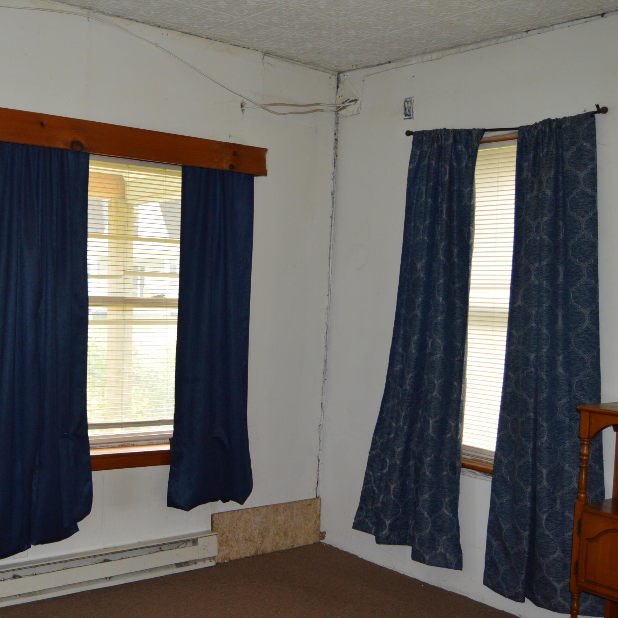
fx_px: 788
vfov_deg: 42.8
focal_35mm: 39
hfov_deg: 42.2
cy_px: 316
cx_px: 196
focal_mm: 18
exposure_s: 1/80
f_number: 4
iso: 400
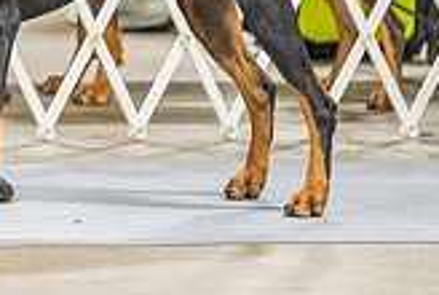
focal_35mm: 675
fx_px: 8246
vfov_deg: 2.0
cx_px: 27
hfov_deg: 3.0
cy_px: -202
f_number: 2.8
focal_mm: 191
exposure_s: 1/200
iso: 5000
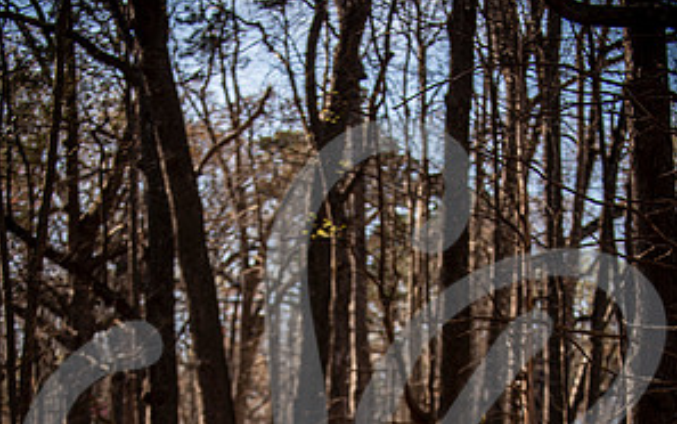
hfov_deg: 19.3
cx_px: 340
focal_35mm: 108
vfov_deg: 11.9
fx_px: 1994
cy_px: 504
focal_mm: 70
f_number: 2.8
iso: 100
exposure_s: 1/800
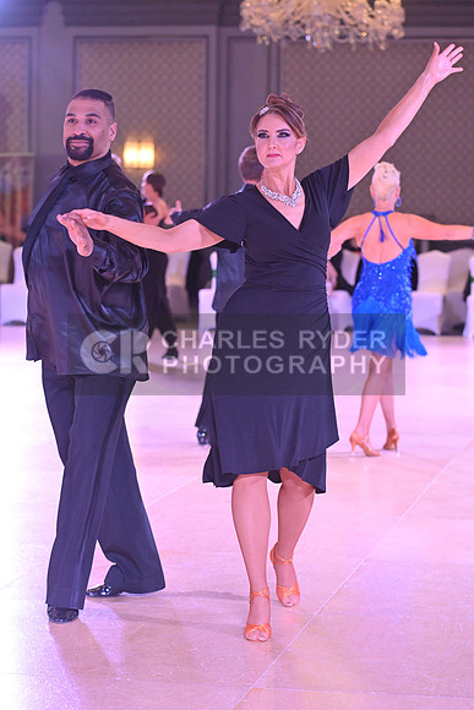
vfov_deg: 18.6
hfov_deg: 12.5
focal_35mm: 110
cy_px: 355
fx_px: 2171
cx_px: 237
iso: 5000
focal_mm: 110
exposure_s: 1/400
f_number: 5
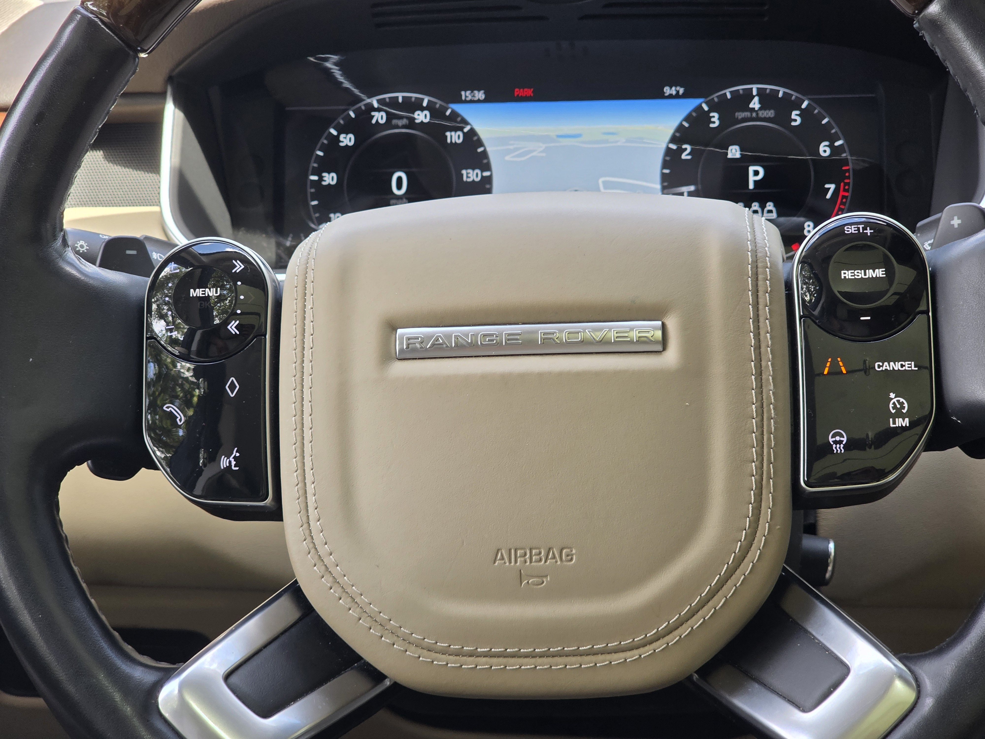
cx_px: 492
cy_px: 370
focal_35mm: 69
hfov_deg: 28.2
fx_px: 1963
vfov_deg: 21.3
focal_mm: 7.9
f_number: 2.4
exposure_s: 1/100
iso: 64
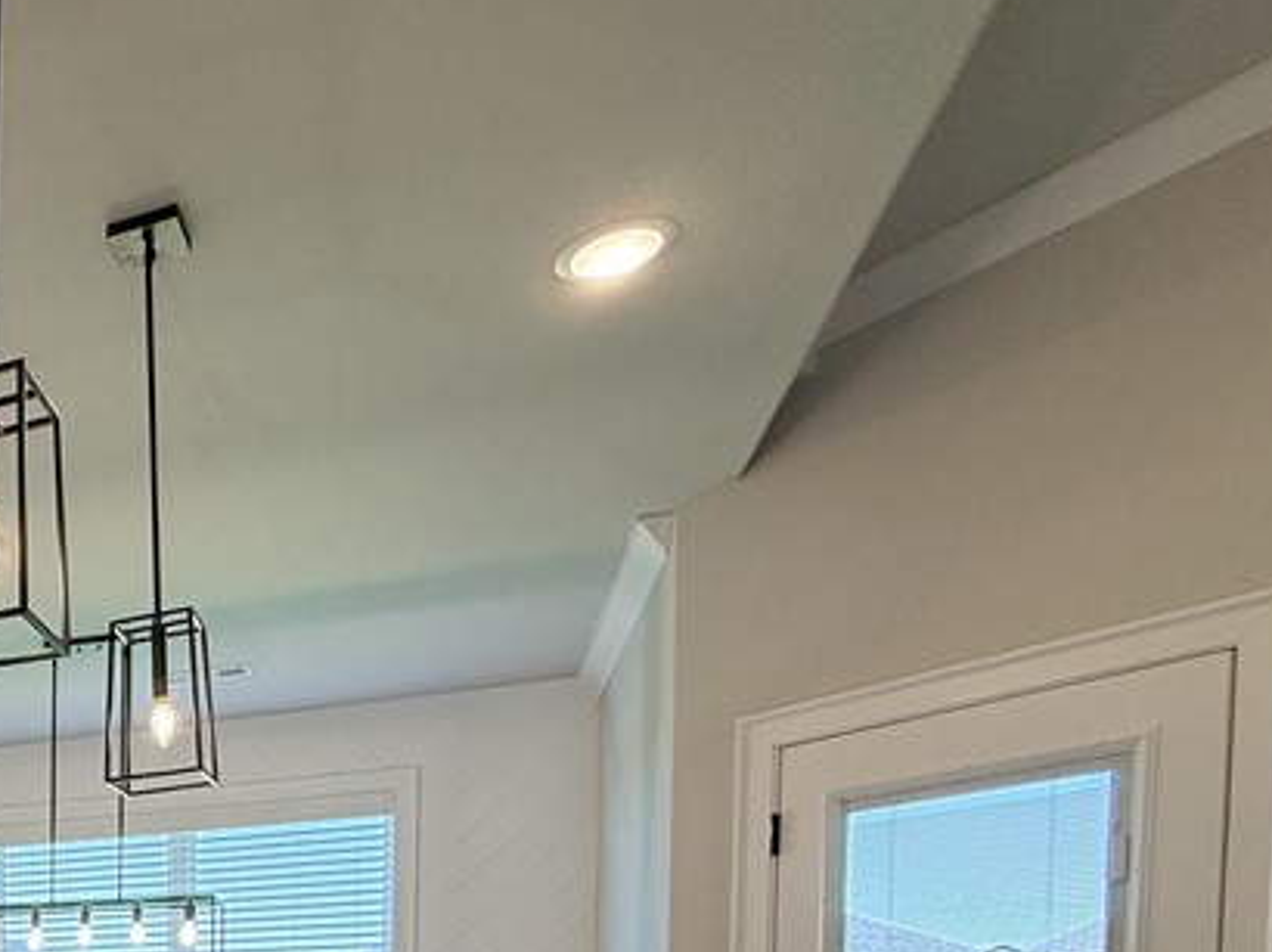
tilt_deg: -3.2
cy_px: 1116
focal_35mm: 35
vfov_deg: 33.7
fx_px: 1285
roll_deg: +0.6
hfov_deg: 39.5
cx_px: -220
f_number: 2.2
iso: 100
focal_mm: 2.22
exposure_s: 1/120
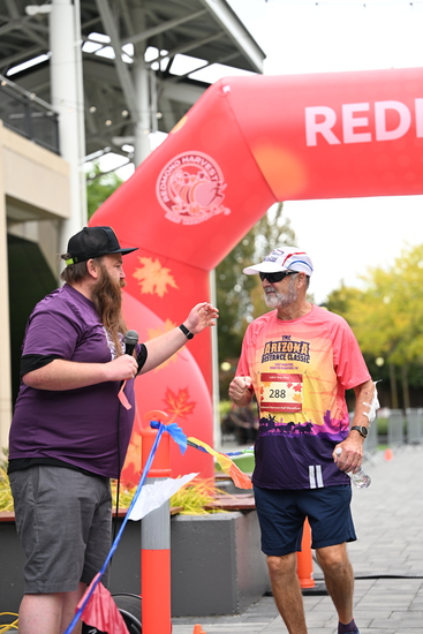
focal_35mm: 81
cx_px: 212
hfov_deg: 16.9
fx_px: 1427
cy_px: 317
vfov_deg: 25.1
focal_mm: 81
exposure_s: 1/2000
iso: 640
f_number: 2.8
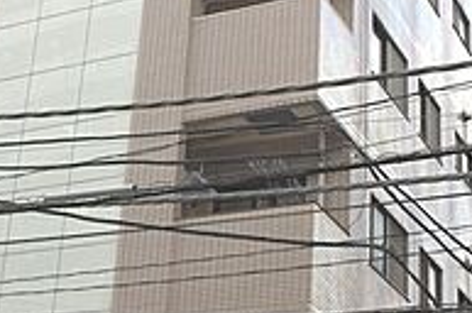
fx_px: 1427
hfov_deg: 18.7
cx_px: 161
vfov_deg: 12.5
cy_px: 108
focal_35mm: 109
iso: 200
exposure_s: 1/320
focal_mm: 35
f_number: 9
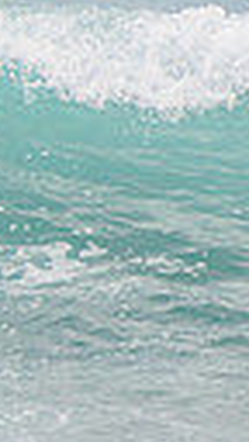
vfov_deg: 0.8
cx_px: -660
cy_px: 208
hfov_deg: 0.5
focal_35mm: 2608
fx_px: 30612
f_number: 5.6
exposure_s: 1/2000
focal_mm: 400
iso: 140
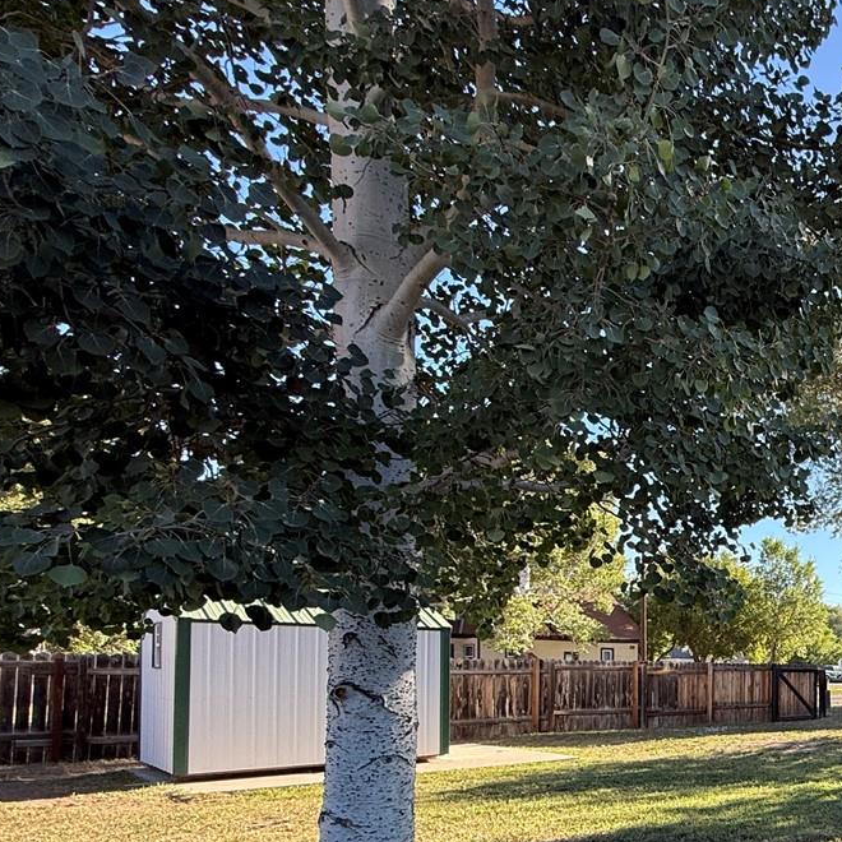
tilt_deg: +2.1
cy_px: 654
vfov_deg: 51.2
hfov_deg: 41.1
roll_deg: -0.6
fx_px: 826
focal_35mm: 30
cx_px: 961
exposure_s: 1/359
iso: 64
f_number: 2.2
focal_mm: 2.22
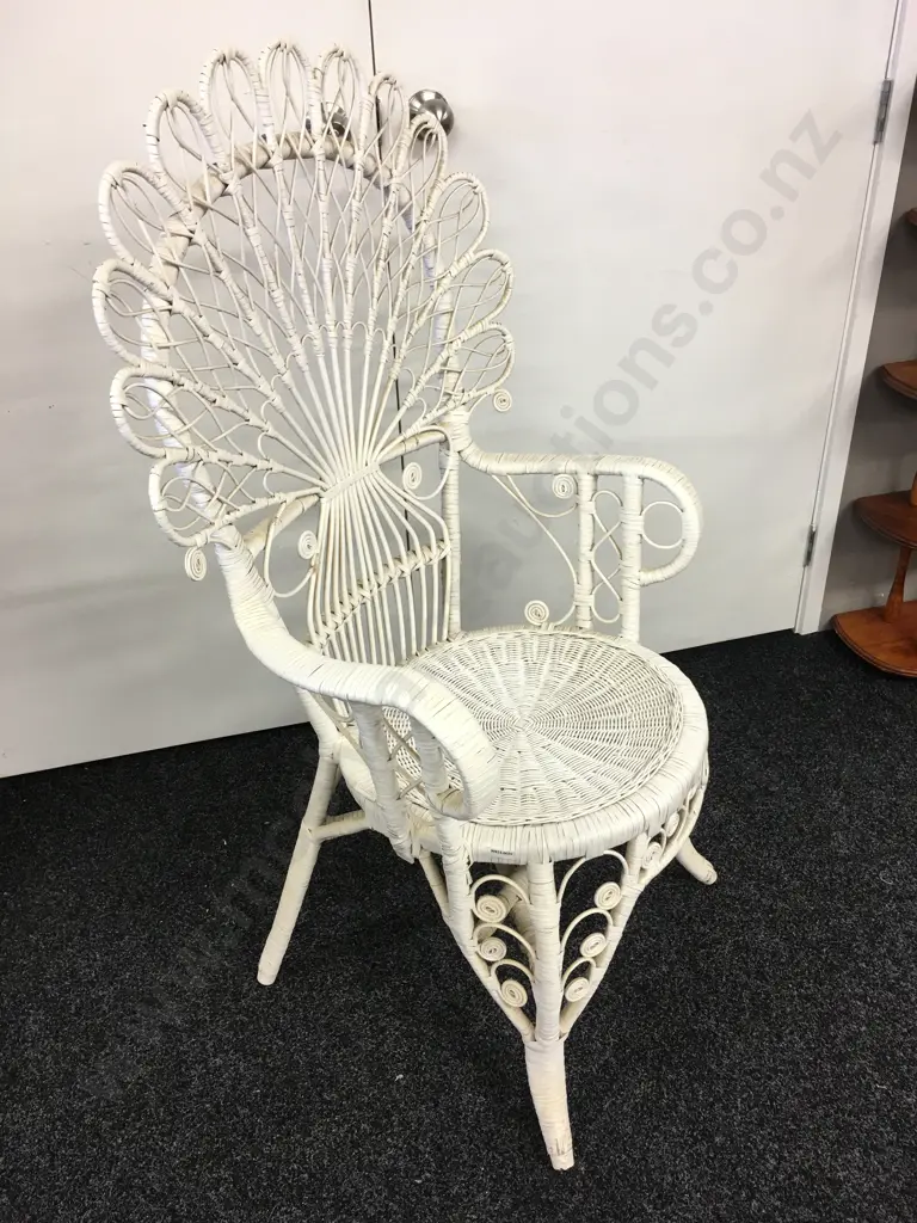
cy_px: 612
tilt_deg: -31.3
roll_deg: +1.3
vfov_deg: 61.7
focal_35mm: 29
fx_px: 1024
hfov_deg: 48.2
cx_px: 458
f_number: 2.2
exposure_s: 1/17
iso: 32
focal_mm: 4.15
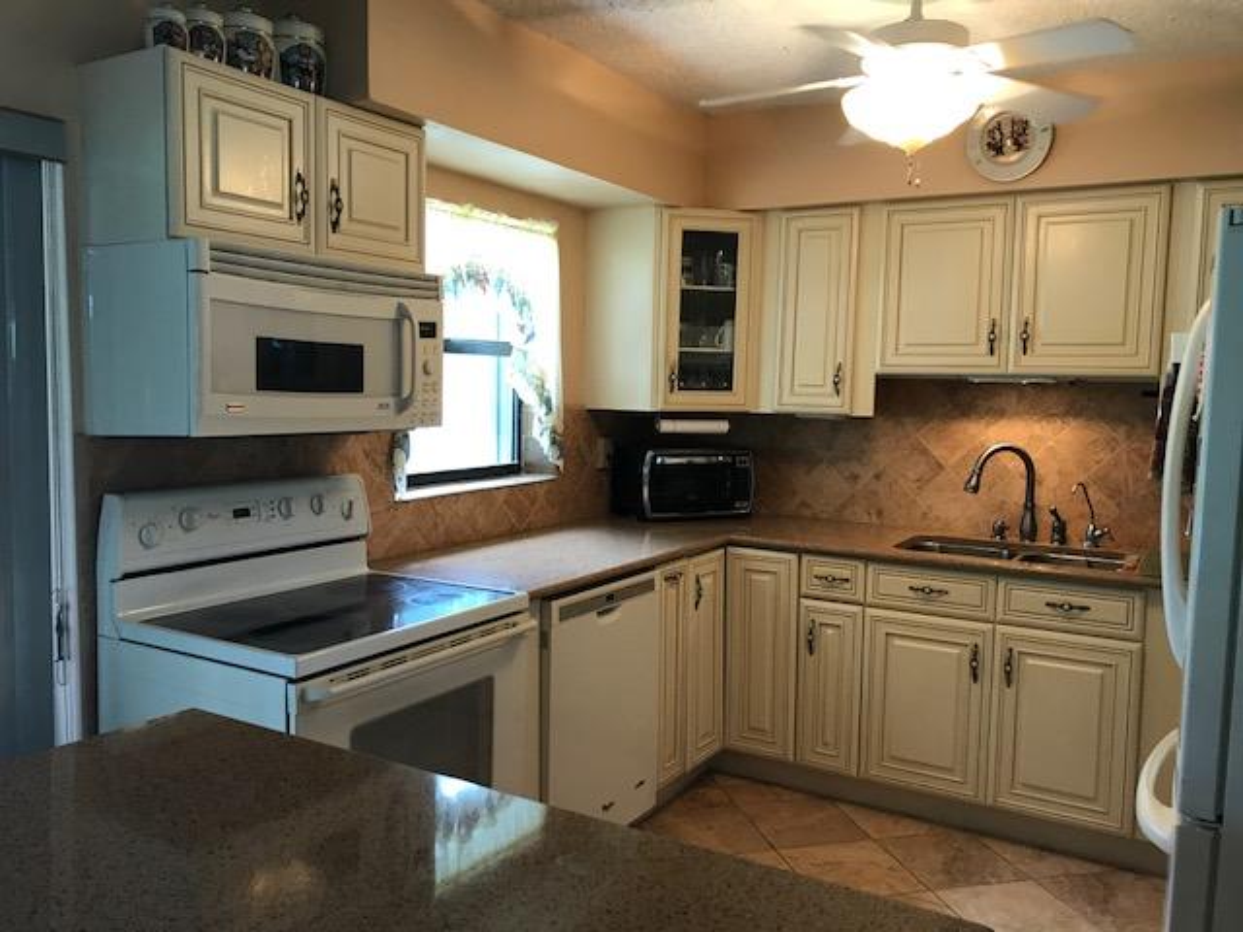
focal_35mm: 28
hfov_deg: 63.4
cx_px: 622
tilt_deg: -3.3
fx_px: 1005
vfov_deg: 49.7
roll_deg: -1.2
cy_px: 466
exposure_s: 1/24
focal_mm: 3.99
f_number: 1.8
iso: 40
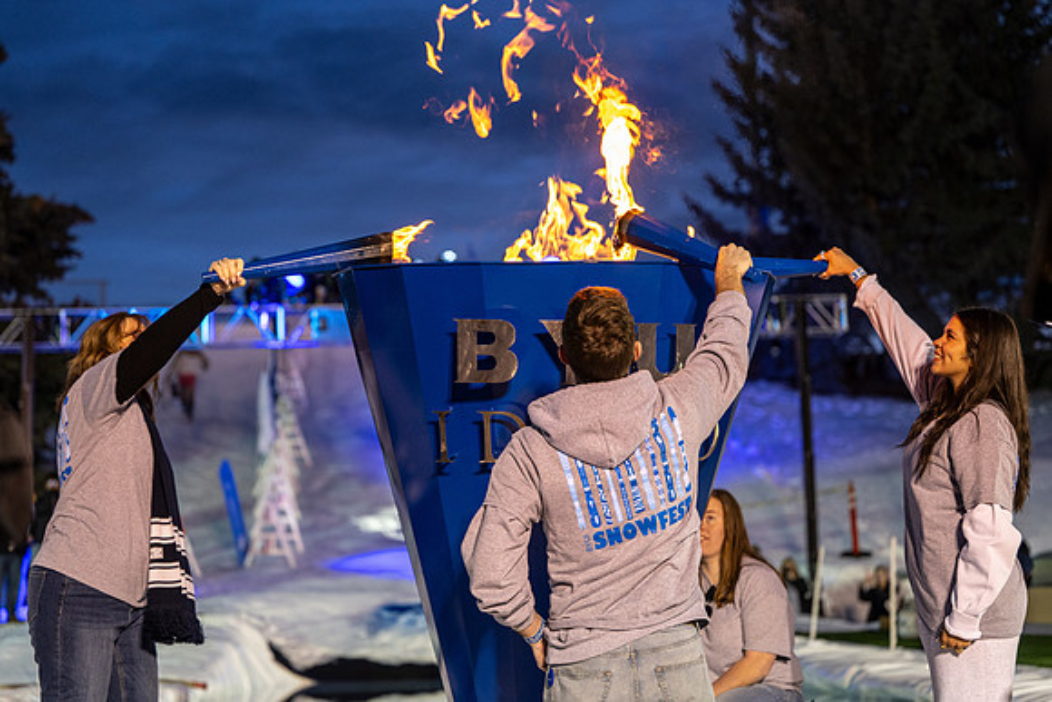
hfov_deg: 27.9
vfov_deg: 18.8
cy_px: 347
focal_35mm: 72
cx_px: 518
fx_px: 2114
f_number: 2.8
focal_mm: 70
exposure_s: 1/250
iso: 640
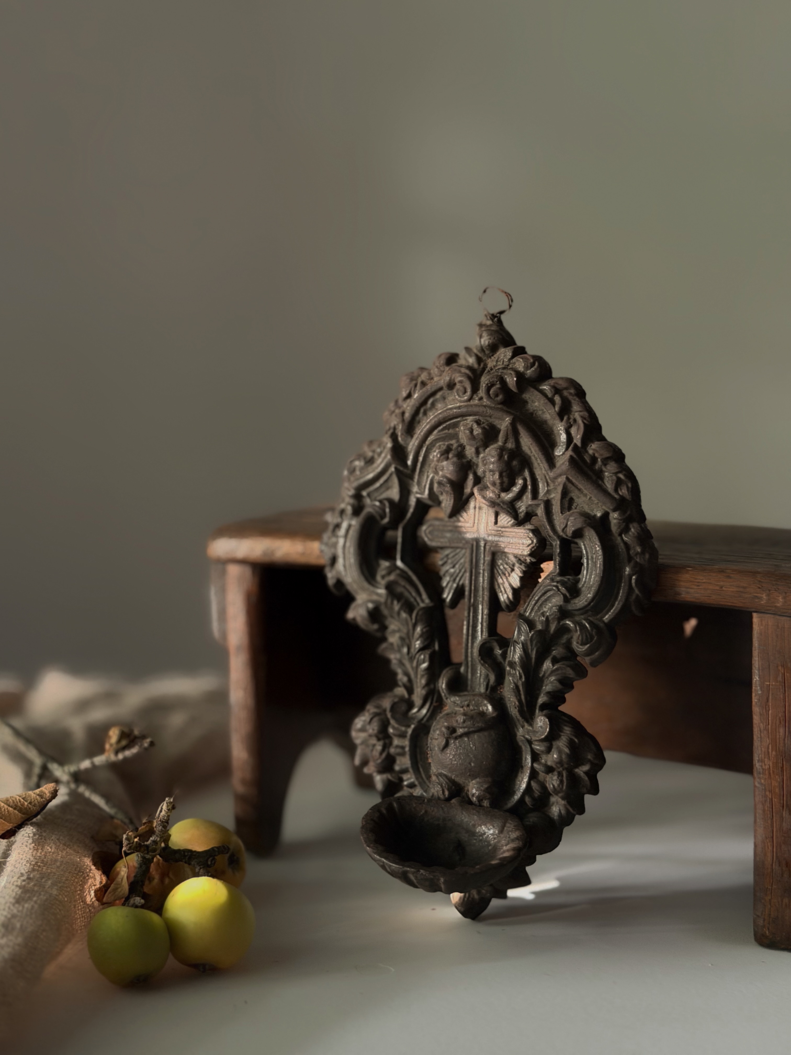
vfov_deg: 39.7
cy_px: 528
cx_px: 396
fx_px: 1462
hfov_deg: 30.3
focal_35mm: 48
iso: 800
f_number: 1.78
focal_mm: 6.76
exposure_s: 1/26
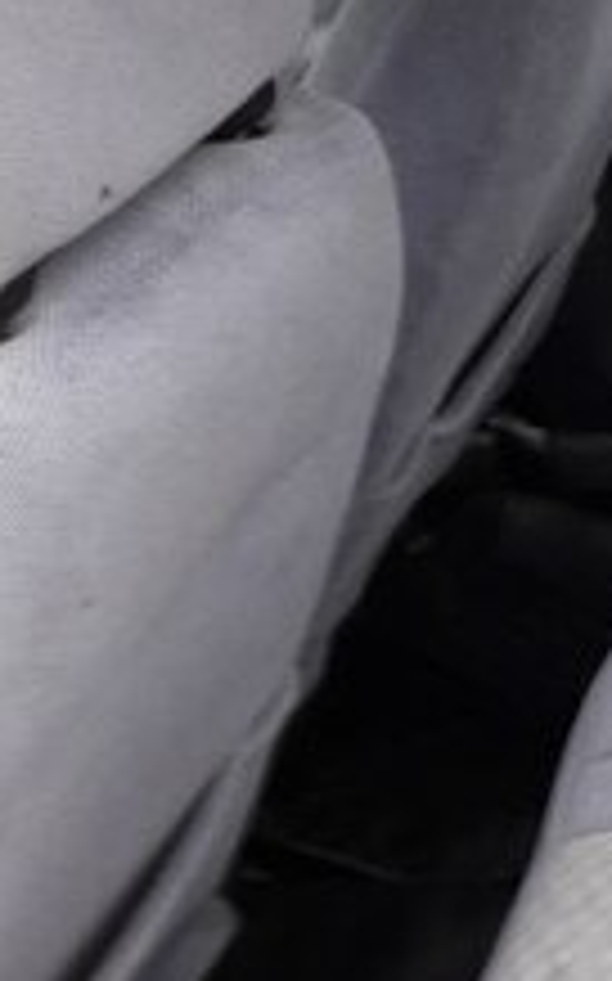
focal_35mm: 90
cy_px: 605
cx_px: 1336
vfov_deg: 23.0
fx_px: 2405
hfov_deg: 12.3
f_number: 1.9
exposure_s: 1/33
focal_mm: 3.7
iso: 50
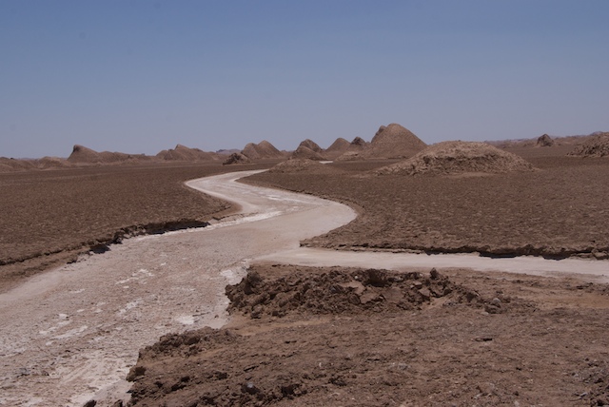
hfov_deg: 33.4
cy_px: 204
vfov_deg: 22.7
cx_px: 304
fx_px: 1016
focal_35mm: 60
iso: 200
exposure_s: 1/640
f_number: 13
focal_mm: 40
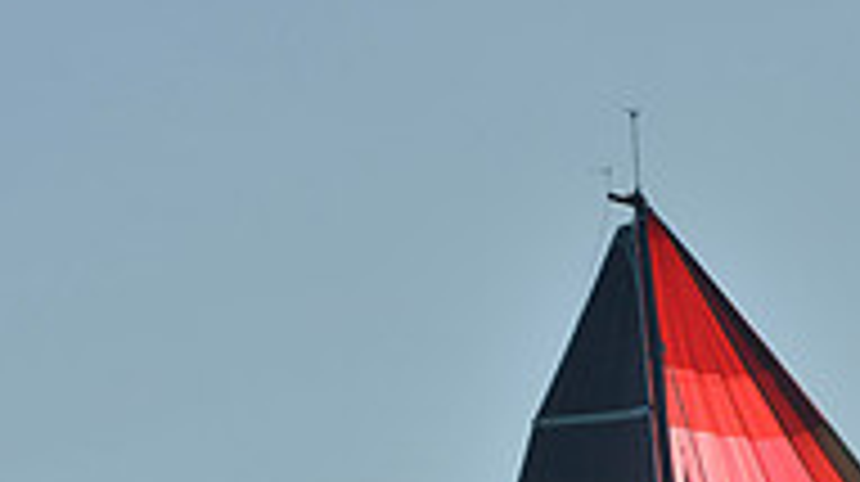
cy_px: 1279
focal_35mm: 255
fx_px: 5809
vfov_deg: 4.6
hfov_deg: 8.4
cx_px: 709
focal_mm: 80
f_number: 9
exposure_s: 1/640
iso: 200
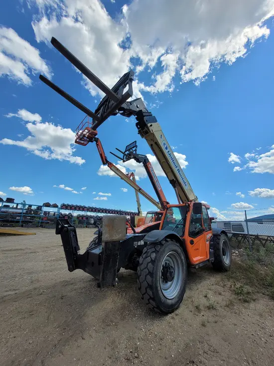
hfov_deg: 89.9
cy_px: 183
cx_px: 137
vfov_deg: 106.2
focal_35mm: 13
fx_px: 137
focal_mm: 1.74
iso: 40
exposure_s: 1/1879
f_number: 2.2
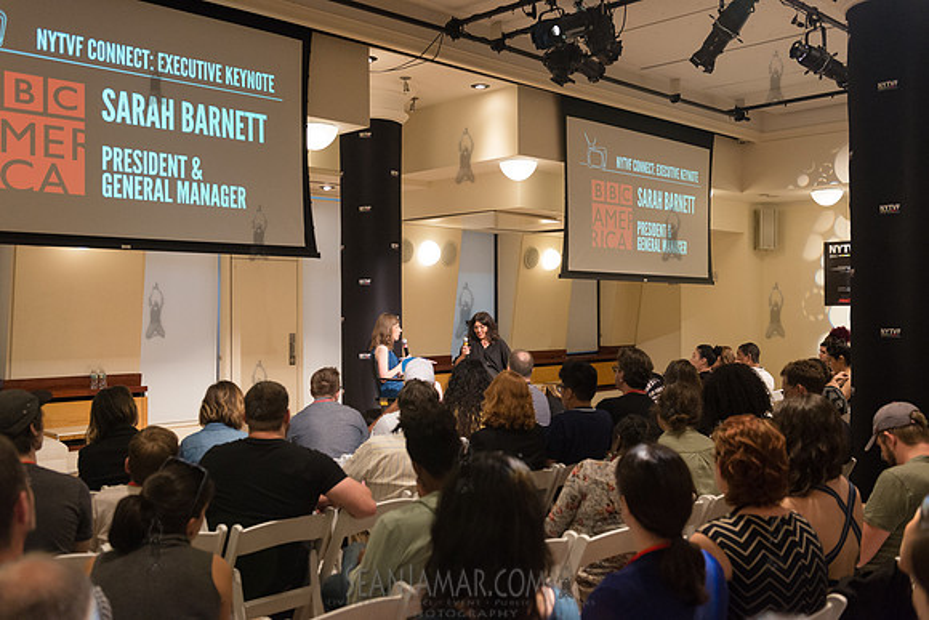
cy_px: 310
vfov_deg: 37.9
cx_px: 464
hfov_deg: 54.4
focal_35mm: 35
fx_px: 903
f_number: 4
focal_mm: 35
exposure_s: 1/200
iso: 2500
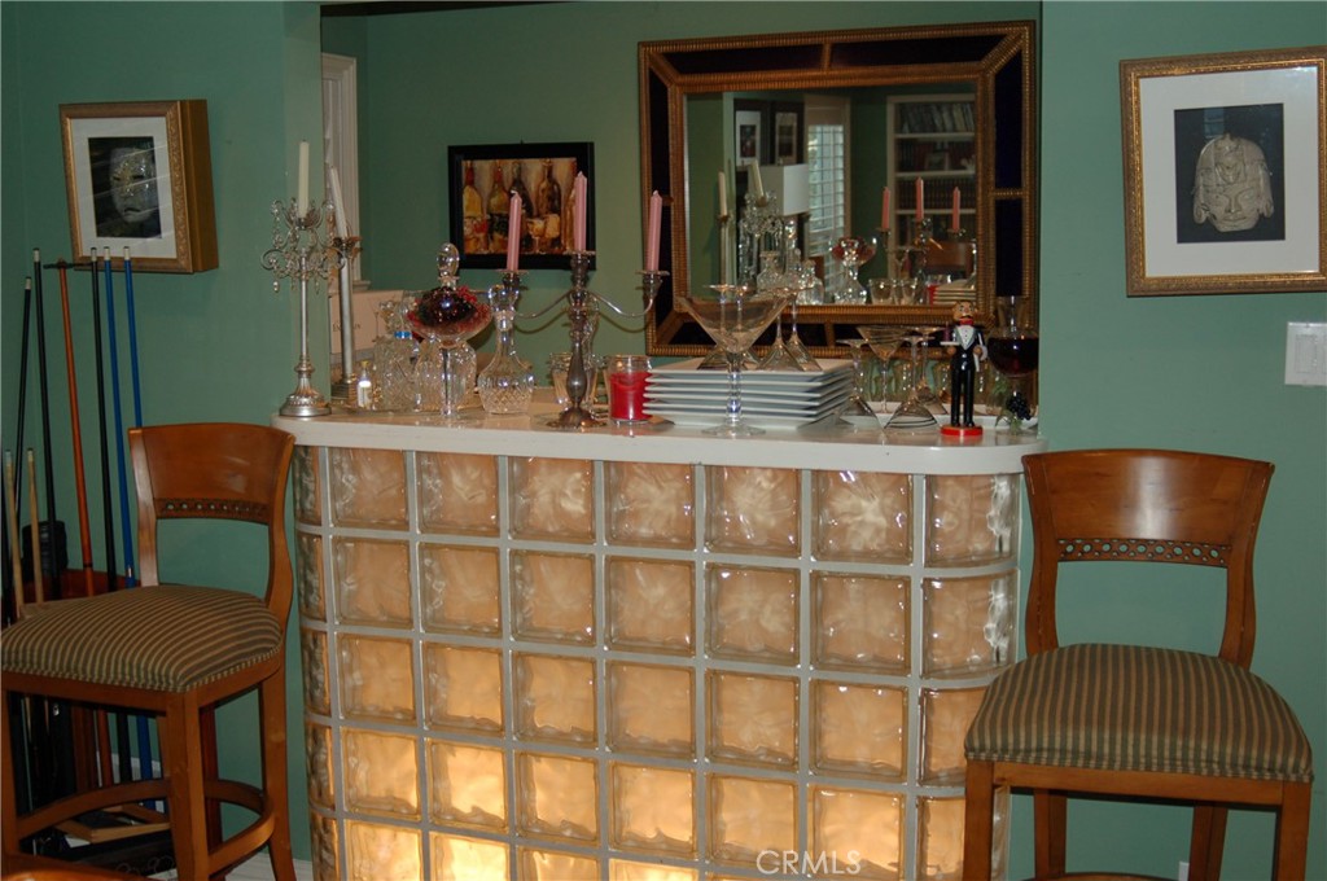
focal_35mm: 42
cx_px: 664
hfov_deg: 46.5
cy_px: 440
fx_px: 1546
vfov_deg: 31.8
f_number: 3.3
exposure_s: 1/60
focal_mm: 28
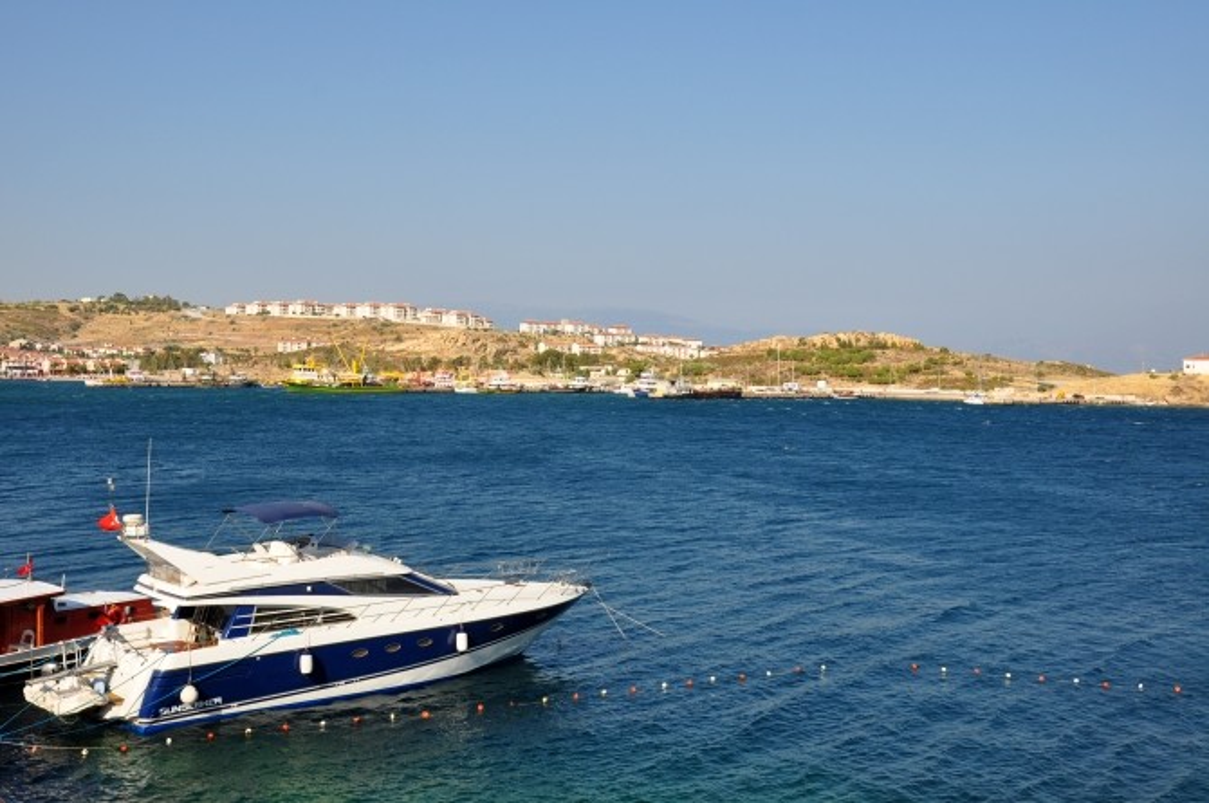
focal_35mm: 42
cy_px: 402
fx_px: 1409
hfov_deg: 46.4
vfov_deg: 31.8
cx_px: 604
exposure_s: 1/320
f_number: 10
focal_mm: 28
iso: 200
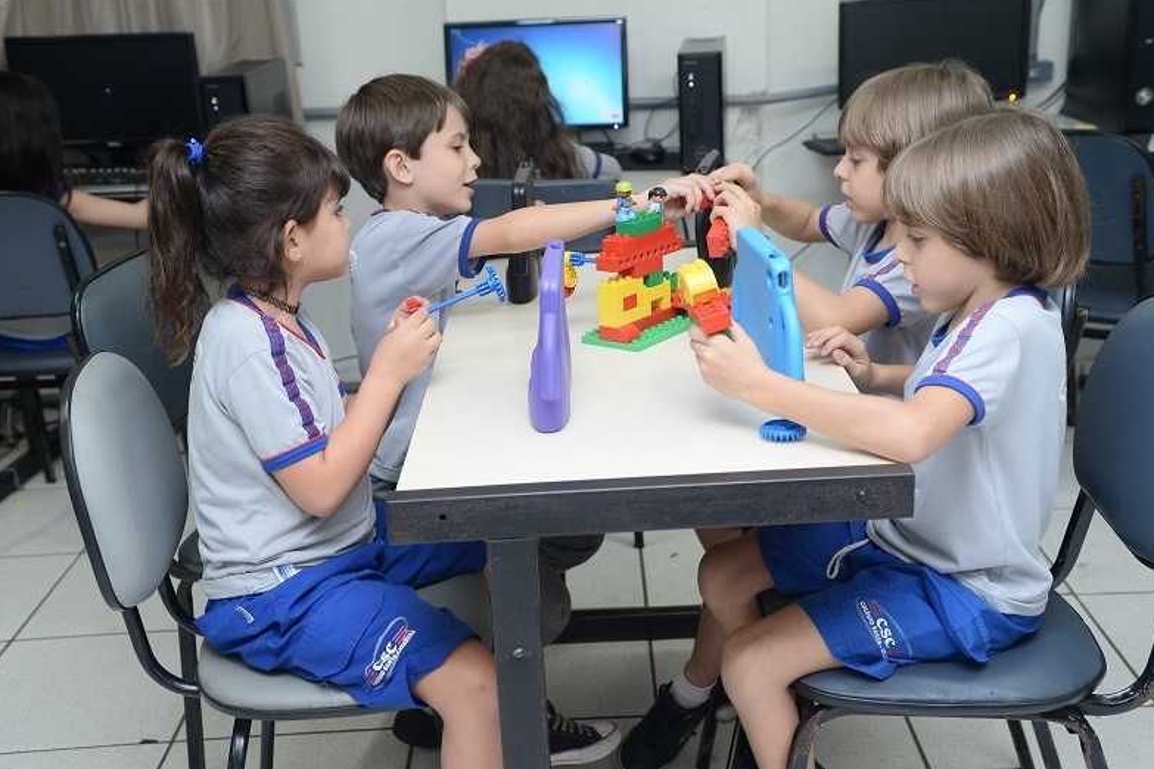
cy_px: 383
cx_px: 573
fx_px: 1506
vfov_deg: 28.6
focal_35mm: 47
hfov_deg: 41.9
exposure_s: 1/80
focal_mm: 46
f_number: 4.5
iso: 800
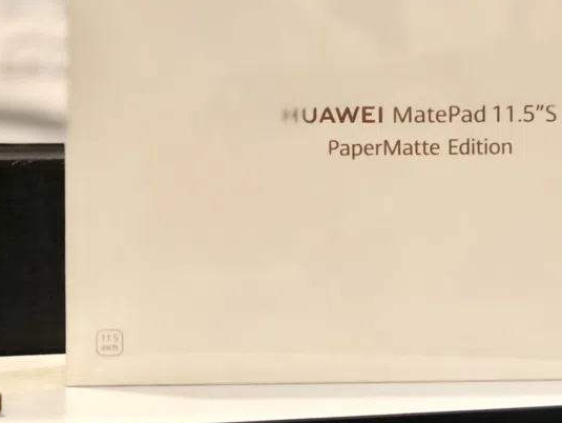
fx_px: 1771
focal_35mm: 109
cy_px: 94
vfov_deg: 13.5
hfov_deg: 18.0
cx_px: 393
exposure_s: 1/33
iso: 160
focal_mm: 6.6
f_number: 2.8
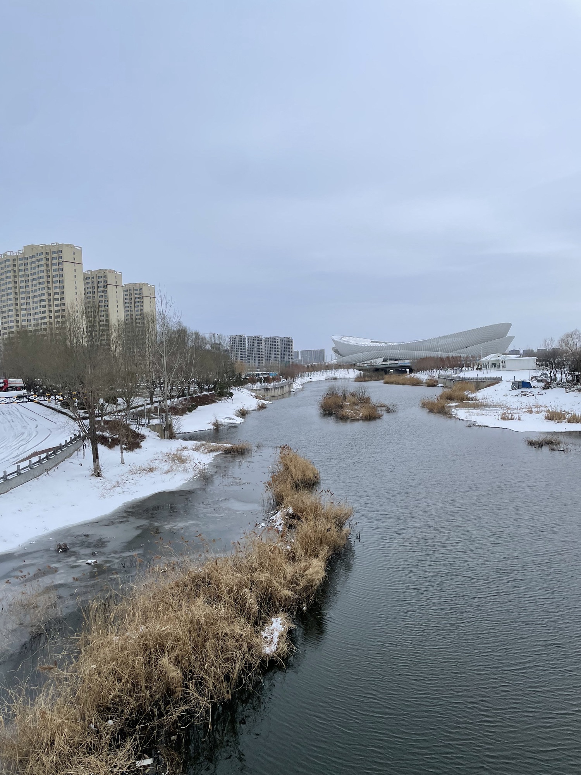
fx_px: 582
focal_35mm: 26
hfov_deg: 53.1
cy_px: 388
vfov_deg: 67.3
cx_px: 290
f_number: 1.6
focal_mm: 4.2
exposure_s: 1/774
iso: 32
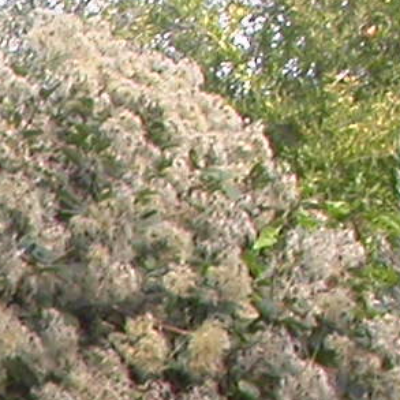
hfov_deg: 5.2
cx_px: -1005
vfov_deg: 5.5
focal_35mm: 308
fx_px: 4027
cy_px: 1014
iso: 100
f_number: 5
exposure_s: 1/143
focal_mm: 9.3
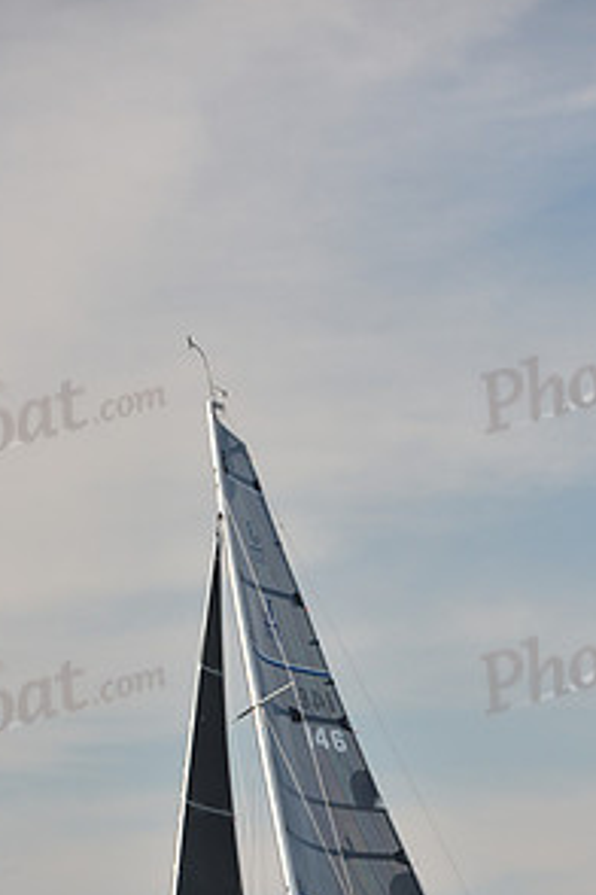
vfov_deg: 8.6
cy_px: 837
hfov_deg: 5.8
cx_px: 324
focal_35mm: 237
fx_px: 5885
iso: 250
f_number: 4.5
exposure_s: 1/640
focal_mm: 120
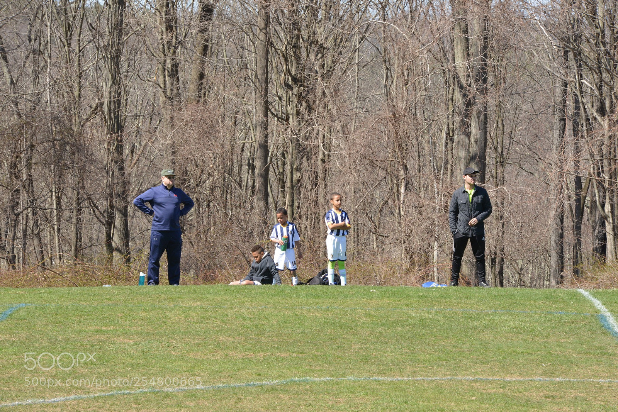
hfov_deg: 10.3
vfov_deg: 6.9
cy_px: 206
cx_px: 309
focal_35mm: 200
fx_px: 3433
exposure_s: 1/160
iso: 1000
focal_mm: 200
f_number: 22
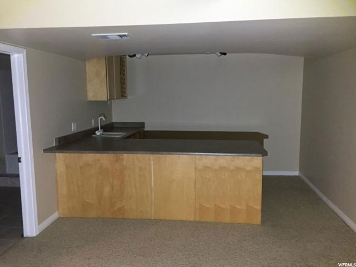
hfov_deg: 61.7
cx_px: 178
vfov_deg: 48.2
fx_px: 298
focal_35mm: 29
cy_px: 134
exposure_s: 1/17
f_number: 2.2
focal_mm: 4.15
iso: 250
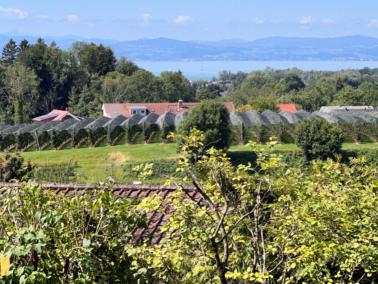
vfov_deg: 12.9
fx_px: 1256
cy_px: 93
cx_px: 243
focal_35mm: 115
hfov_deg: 17.1
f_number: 2.8
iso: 32
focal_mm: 9
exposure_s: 1/1033
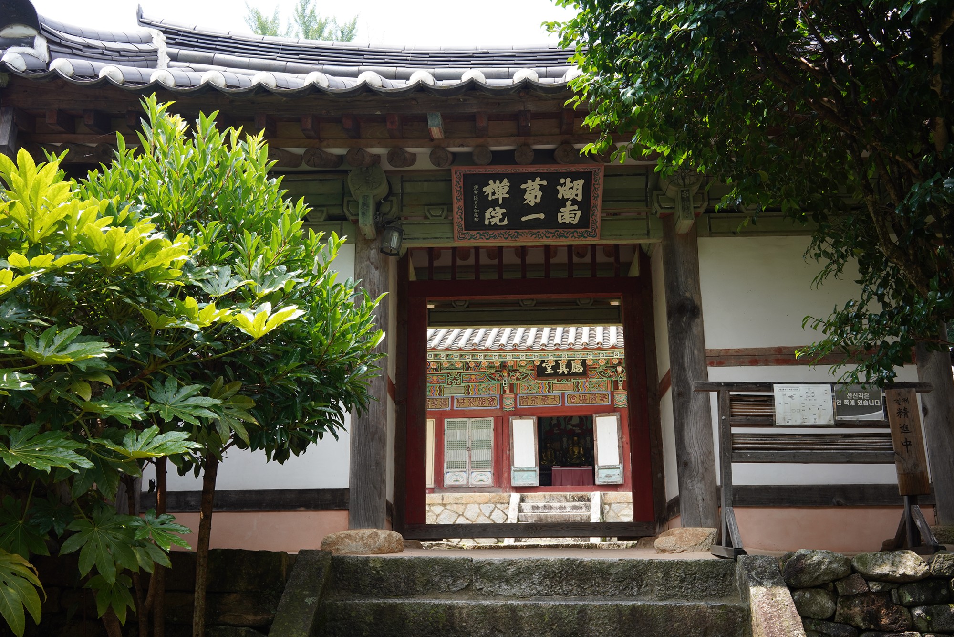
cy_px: 318
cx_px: 477
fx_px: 928
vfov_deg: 37.9
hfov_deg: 54.4
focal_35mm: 35
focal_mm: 35
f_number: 11
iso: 400
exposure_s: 1/100
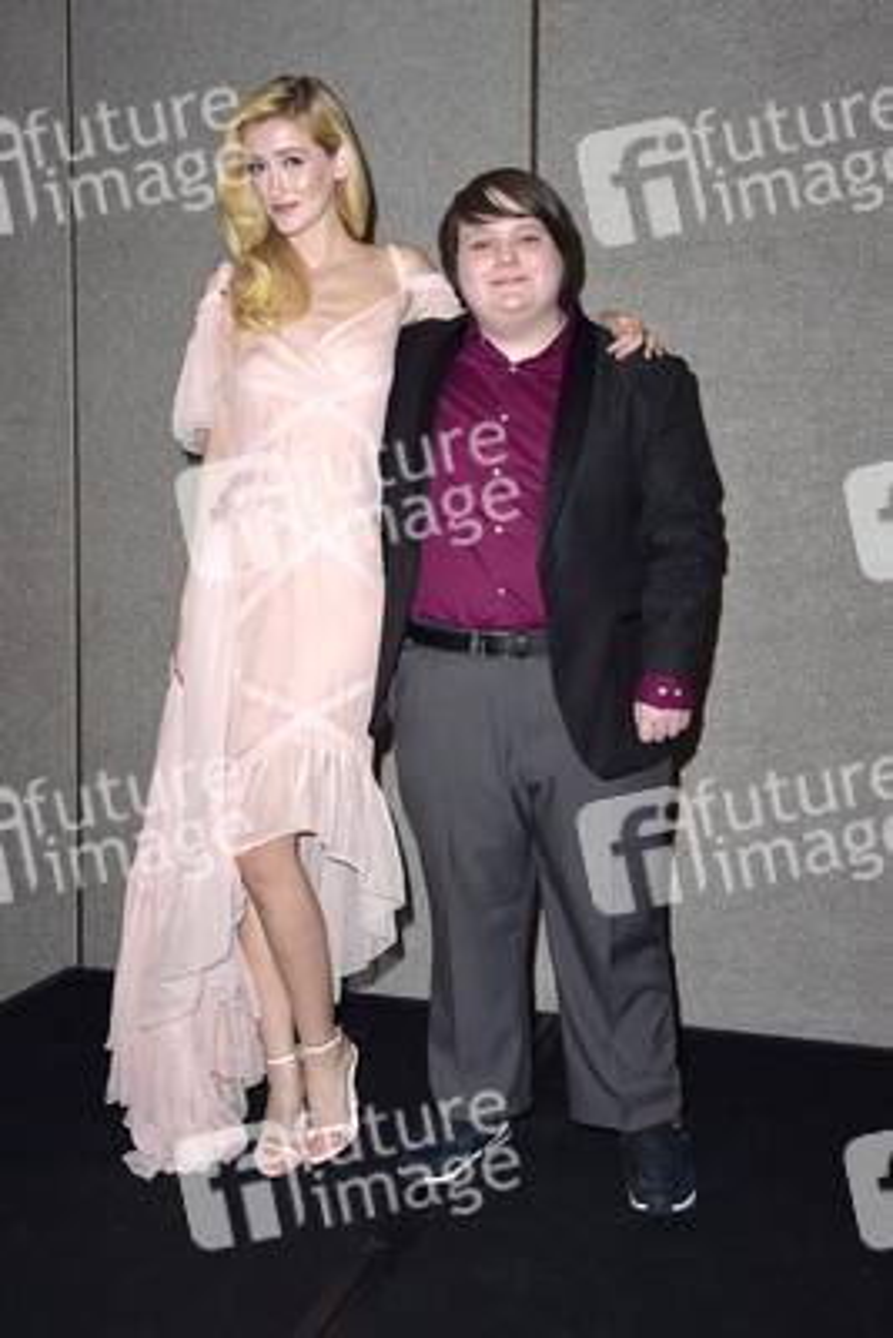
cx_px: 446
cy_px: 669
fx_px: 1487
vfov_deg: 48.4
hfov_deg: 33.4
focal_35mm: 40
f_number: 6.3
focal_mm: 40
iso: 500
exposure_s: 1/250
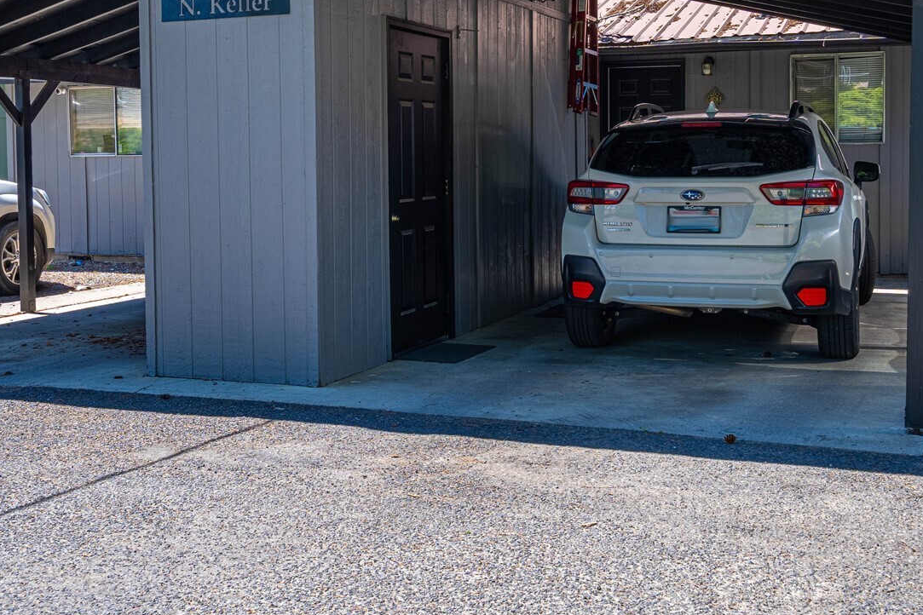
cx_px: 470
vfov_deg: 28.4
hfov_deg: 41.9
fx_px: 1205
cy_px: 200
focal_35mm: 47
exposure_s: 1/1250
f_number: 10
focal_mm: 30
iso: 200
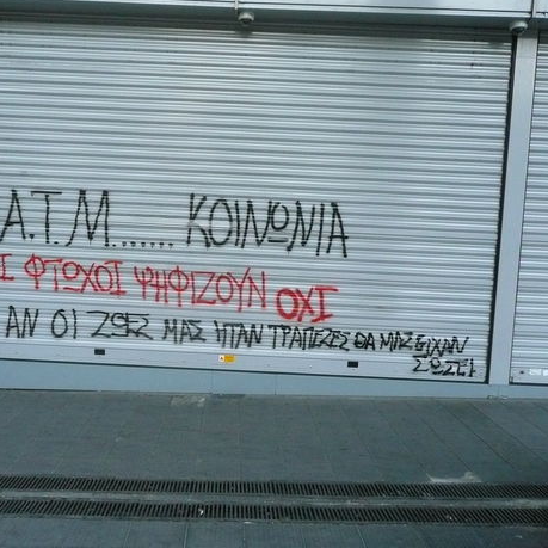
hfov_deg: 48.2
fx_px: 609
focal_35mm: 34
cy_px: 276
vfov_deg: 48.5
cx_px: 220
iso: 400
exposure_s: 1/25
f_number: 3.3
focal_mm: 4.6
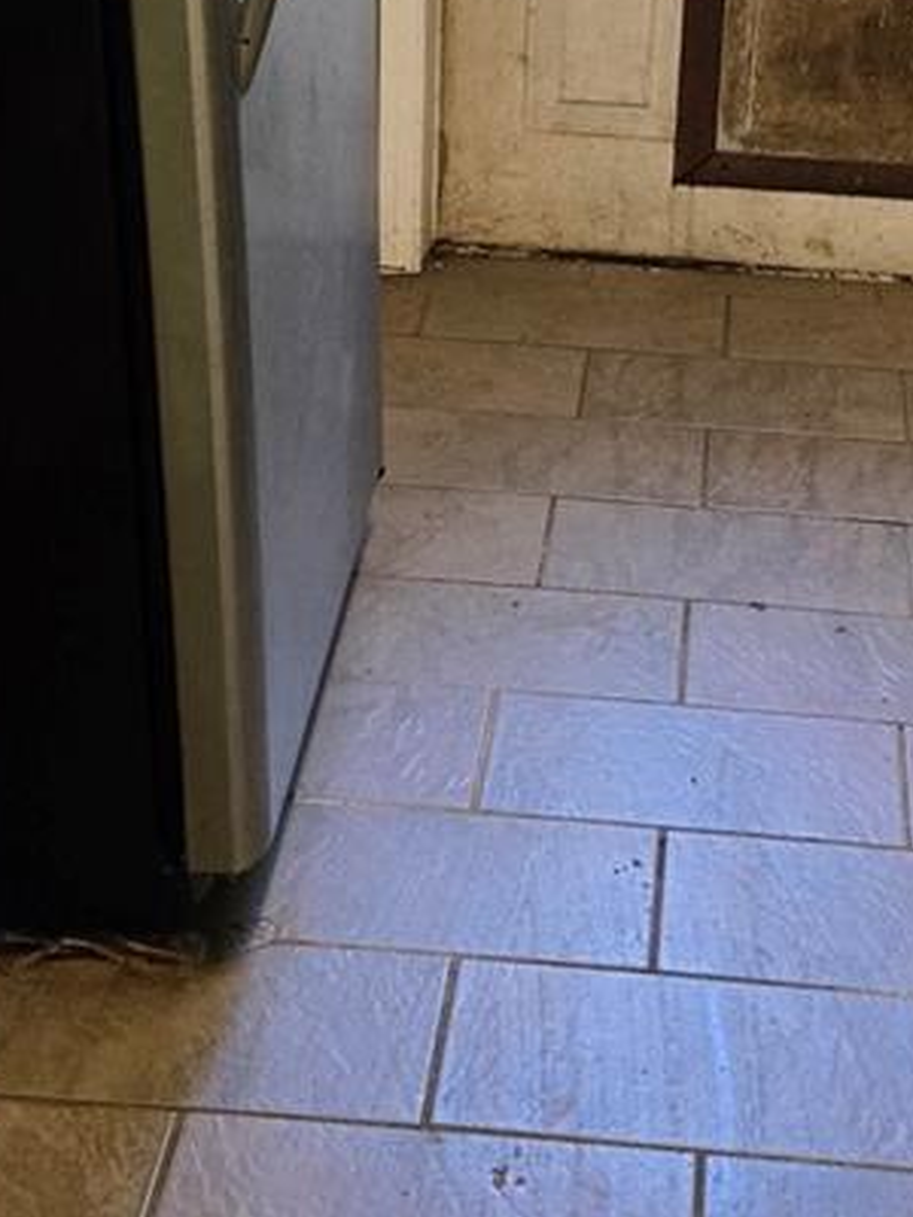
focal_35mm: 69
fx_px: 2427
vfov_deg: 27.8
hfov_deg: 21.2
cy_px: 319
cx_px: 596
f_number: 1.8
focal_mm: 5.4
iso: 400
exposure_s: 1/120
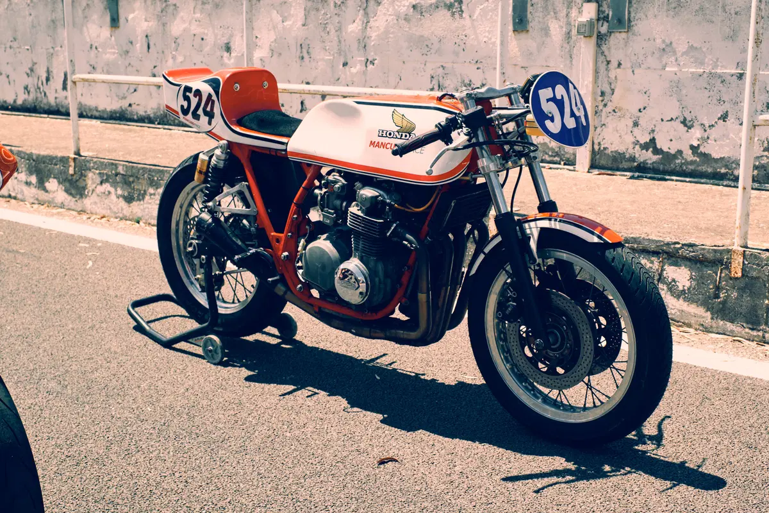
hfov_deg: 39.6
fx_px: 1068
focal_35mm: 50
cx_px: 384
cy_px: 256
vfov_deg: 27.0
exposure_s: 1/320
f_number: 8
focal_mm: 33.2
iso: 200
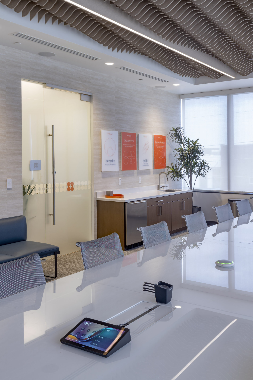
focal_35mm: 35
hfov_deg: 37.9
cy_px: 190
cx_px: 126
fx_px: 369
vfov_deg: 54.4
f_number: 18
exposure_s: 2.5
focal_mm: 35
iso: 50
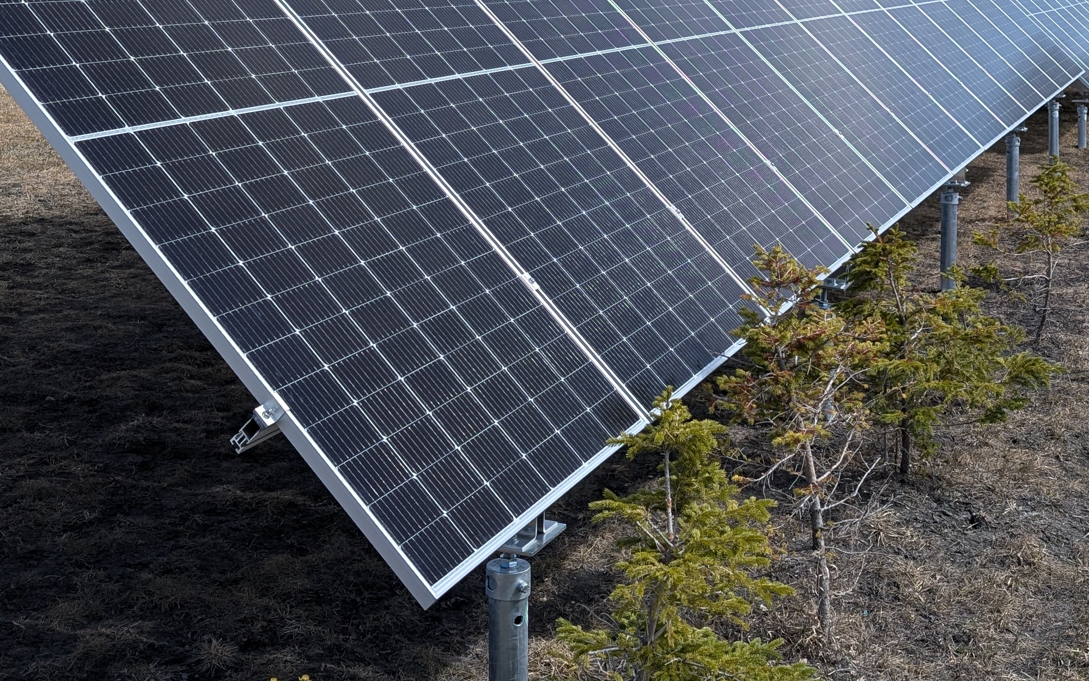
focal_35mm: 52
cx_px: 543
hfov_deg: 38.9
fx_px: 1543
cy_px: 31
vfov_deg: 24.0
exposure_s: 1/1185
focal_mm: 6.9
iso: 21
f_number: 1.68
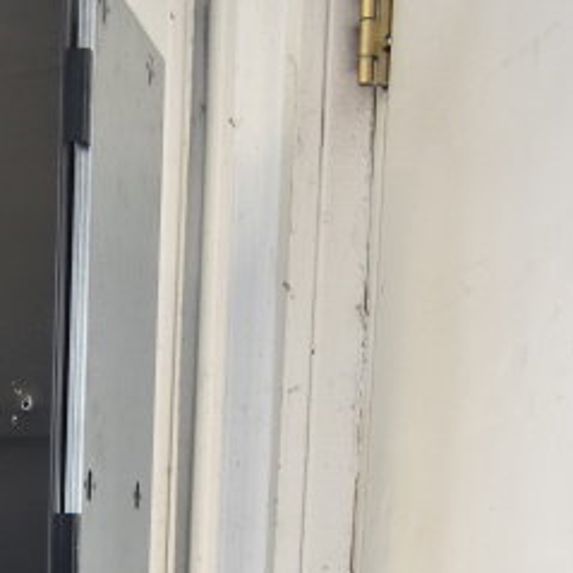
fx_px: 1648
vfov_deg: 16.6
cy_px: 1013
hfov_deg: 19.1
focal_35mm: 88
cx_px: -7
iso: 250
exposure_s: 1/30
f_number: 3.5
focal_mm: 18
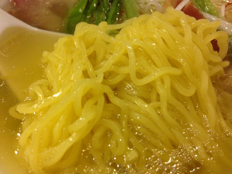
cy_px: 87
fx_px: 221
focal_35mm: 33
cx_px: 116
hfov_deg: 55.4
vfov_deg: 42.9
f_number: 2.4
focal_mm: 4.12
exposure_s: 1/20
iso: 80
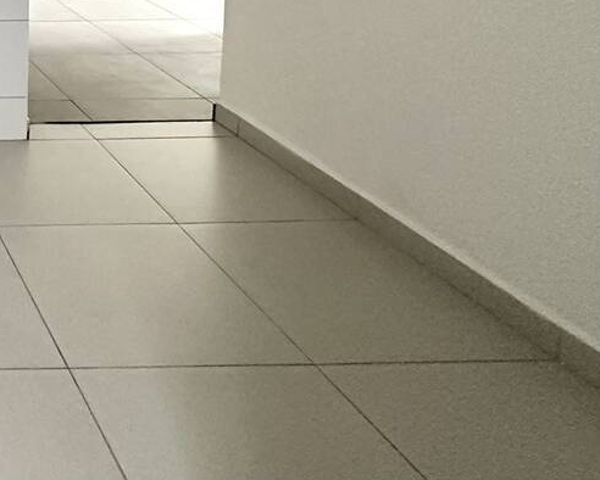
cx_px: -213
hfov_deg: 32.1
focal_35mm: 40
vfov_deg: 30.7
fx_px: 711
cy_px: -118
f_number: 2.2
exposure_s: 1/61
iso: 320
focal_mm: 2.22
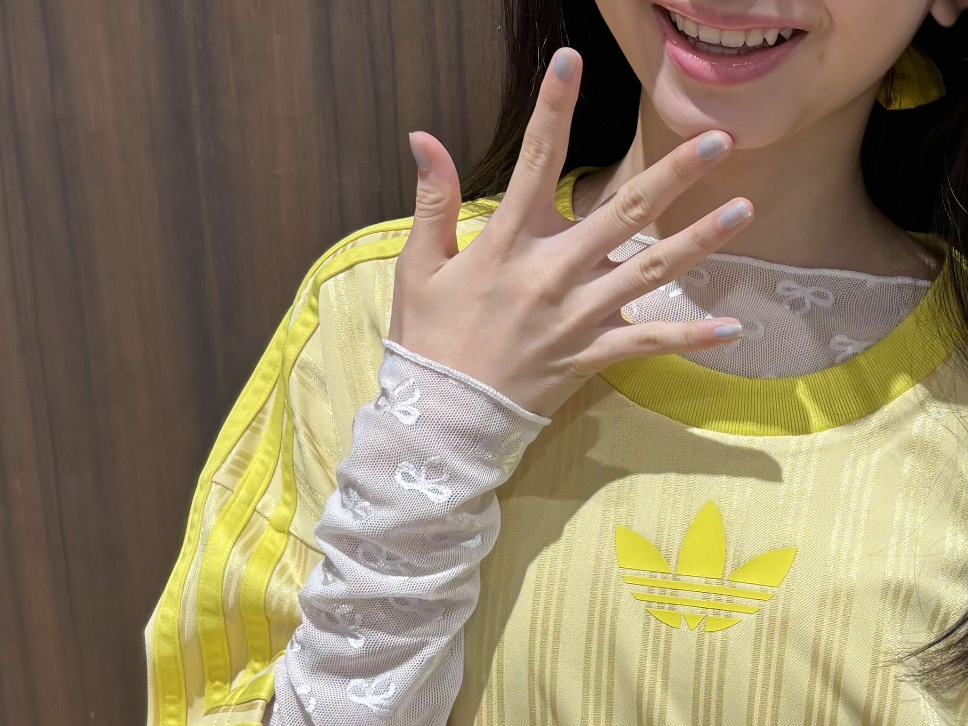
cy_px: 322
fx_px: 1594
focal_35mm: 57
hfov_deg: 32.8
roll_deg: +0.8
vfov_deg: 25.6
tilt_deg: -17.0
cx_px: 783
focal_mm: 5.96
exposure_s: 1/50
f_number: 1.6
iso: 80
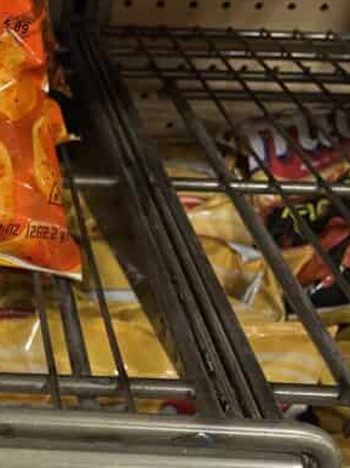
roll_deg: -1.9
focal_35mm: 69
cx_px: -85
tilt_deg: -33.3
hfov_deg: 19.8
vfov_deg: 28.1
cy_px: 274
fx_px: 931
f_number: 1.6
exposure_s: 1/60
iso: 200
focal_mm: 4.2
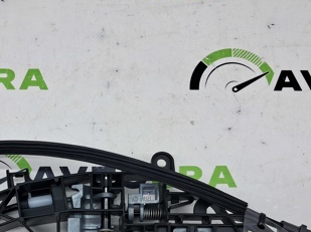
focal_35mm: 56
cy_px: 237
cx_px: 81
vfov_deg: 24.7
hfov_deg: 33.7
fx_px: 503
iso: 50
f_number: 1.8
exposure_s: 1/120
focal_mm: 4
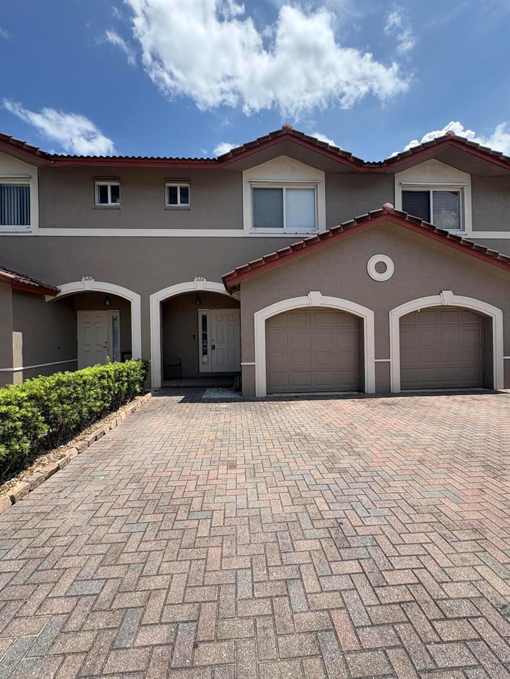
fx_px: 275
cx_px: 255
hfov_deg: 85.7
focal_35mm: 14
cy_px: 340
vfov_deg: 102.1
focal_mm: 2.22
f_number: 2.2
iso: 50
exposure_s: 1/1477
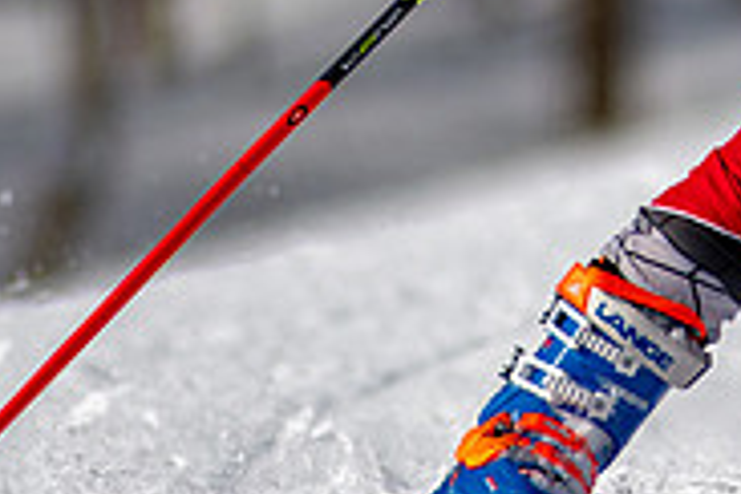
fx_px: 29411
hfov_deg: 1.4
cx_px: 810
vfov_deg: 1.0
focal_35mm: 1429
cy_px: -273
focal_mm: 300
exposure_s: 1/8000
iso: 100
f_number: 2.8
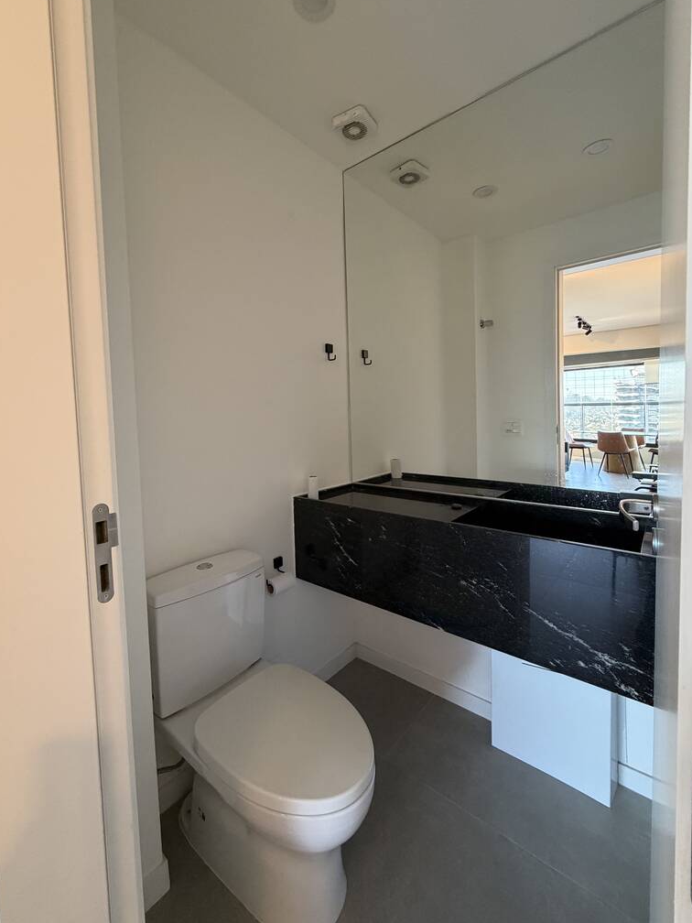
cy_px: 437
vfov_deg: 98.1
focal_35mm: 15
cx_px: 336
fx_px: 400
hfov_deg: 81.7
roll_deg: +1.6
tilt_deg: -2.7
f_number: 2.2
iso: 320
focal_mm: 2.22
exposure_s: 1/60
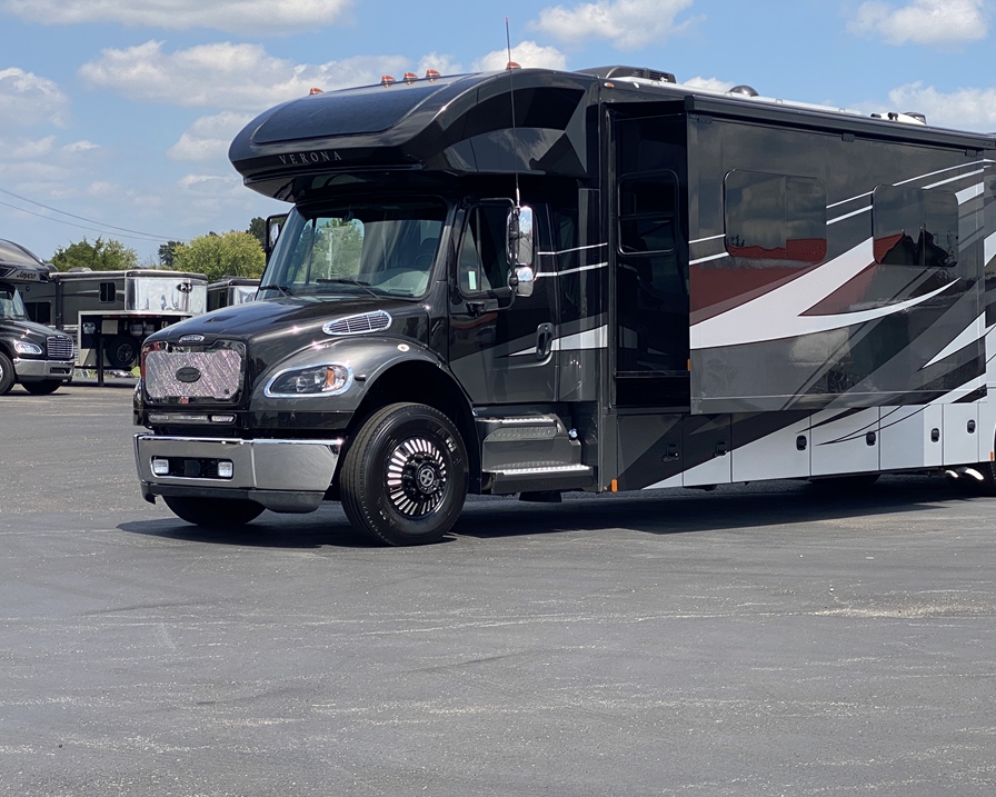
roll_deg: -2.1
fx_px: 2005
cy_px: 412
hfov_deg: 27.7
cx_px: 655
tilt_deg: -2.3
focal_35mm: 68
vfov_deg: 22.5
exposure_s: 1/1653
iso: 20
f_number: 2
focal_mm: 6
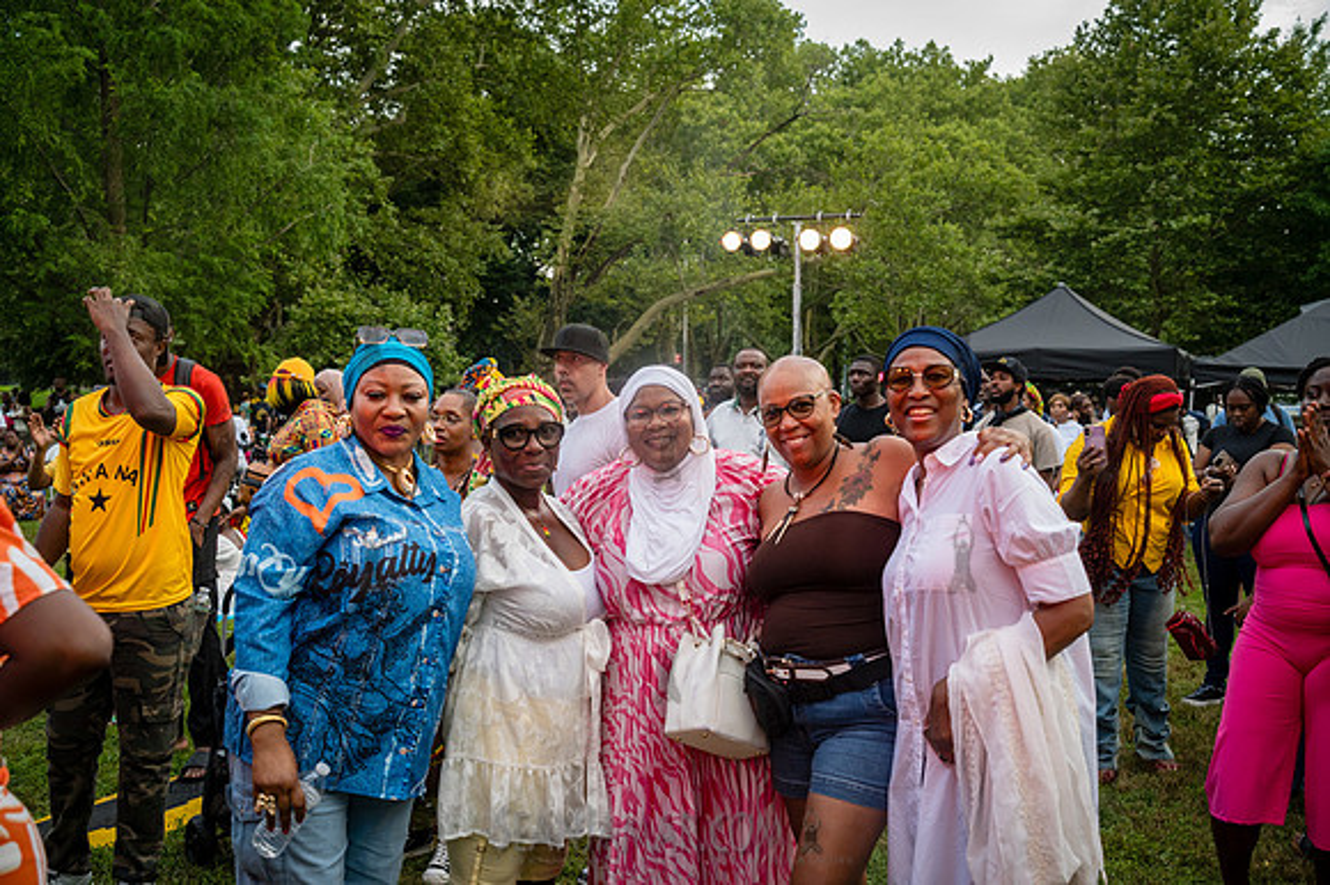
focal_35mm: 35
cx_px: 665
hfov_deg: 54.5
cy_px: 442
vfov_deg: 37.8
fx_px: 1292
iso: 1600
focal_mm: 35
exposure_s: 1/400
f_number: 4.5
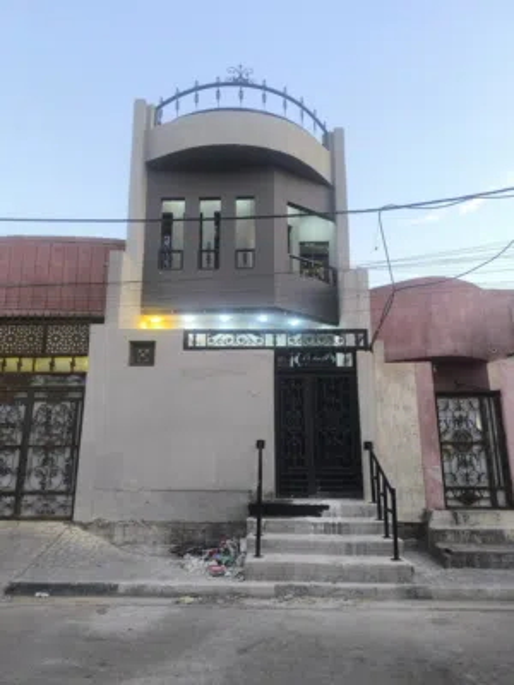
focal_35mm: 23
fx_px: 455
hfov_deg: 58.9
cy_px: 342
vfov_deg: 73.9
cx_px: 257
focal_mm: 6.14
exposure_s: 1/100
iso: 500
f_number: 1.65
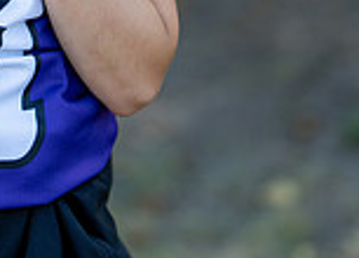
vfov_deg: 7.1
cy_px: -211
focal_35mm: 198
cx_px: -12
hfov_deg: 10.1
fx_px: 2023
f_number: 1.2
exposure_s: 1/1250
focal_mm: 50
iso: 100
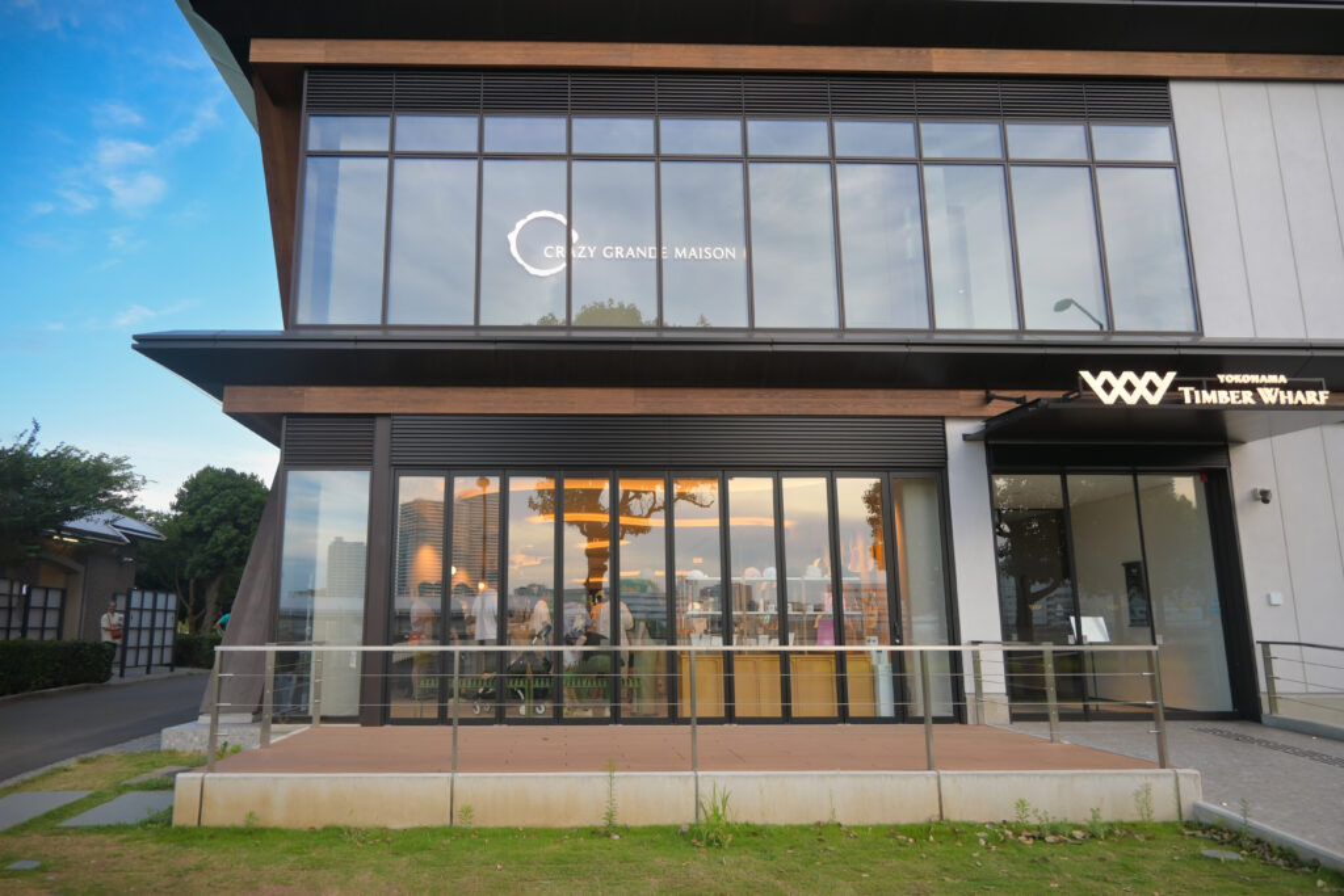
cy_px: 448
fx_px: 896
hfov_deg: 73.7
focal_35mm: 24
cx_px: 672
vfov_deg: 53.1
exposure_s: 1/80
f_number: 4
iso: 100
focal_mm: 16
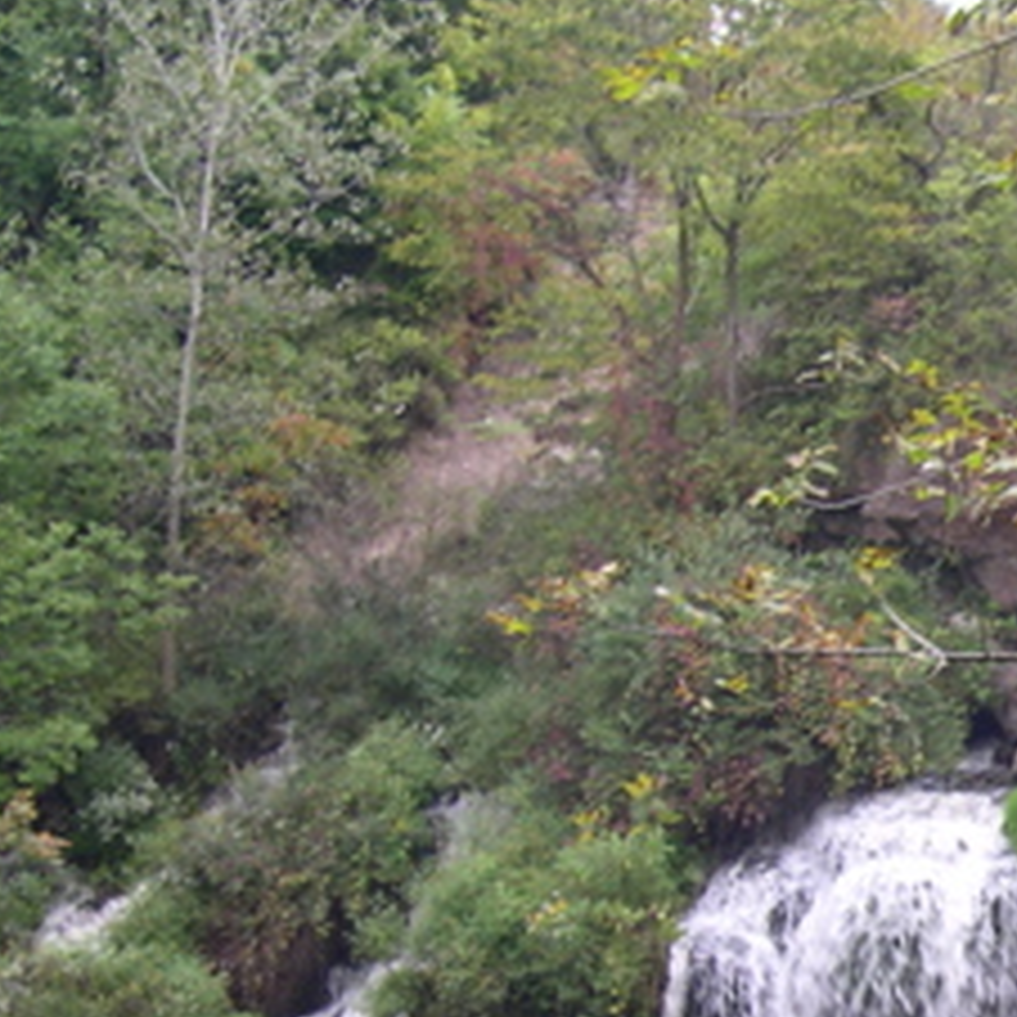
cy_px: 855
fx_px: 3291
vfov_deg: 17.4
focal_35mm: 99
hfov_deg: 16.7
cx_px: 1292
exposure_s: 1/34.4
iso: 100
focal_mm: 8
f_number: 2.8
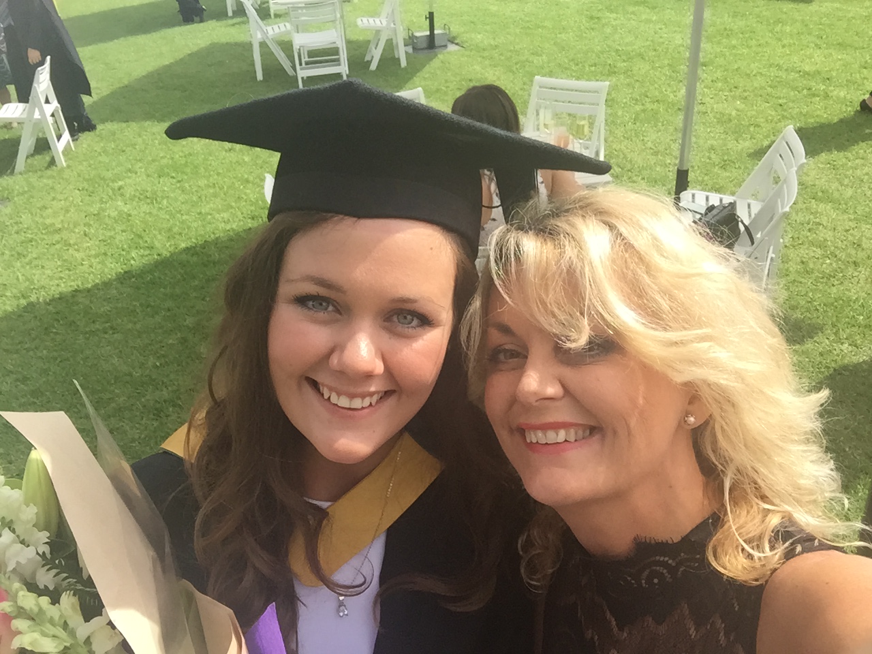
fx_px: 781
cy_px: 327
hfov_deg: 58.4
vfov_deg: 45.4
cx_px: 436
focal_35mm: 31
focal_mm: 2.65
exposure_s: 1/594
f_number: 2.2
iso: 32
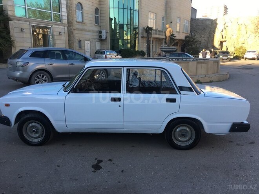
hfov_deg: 61.7
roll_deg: +0.0
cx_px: 130
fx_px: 217
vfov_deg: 48.2
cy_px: 97
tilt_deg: -11.6
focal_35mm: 29
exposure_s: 1/242
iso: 25
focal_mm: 4.15
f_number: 2.2
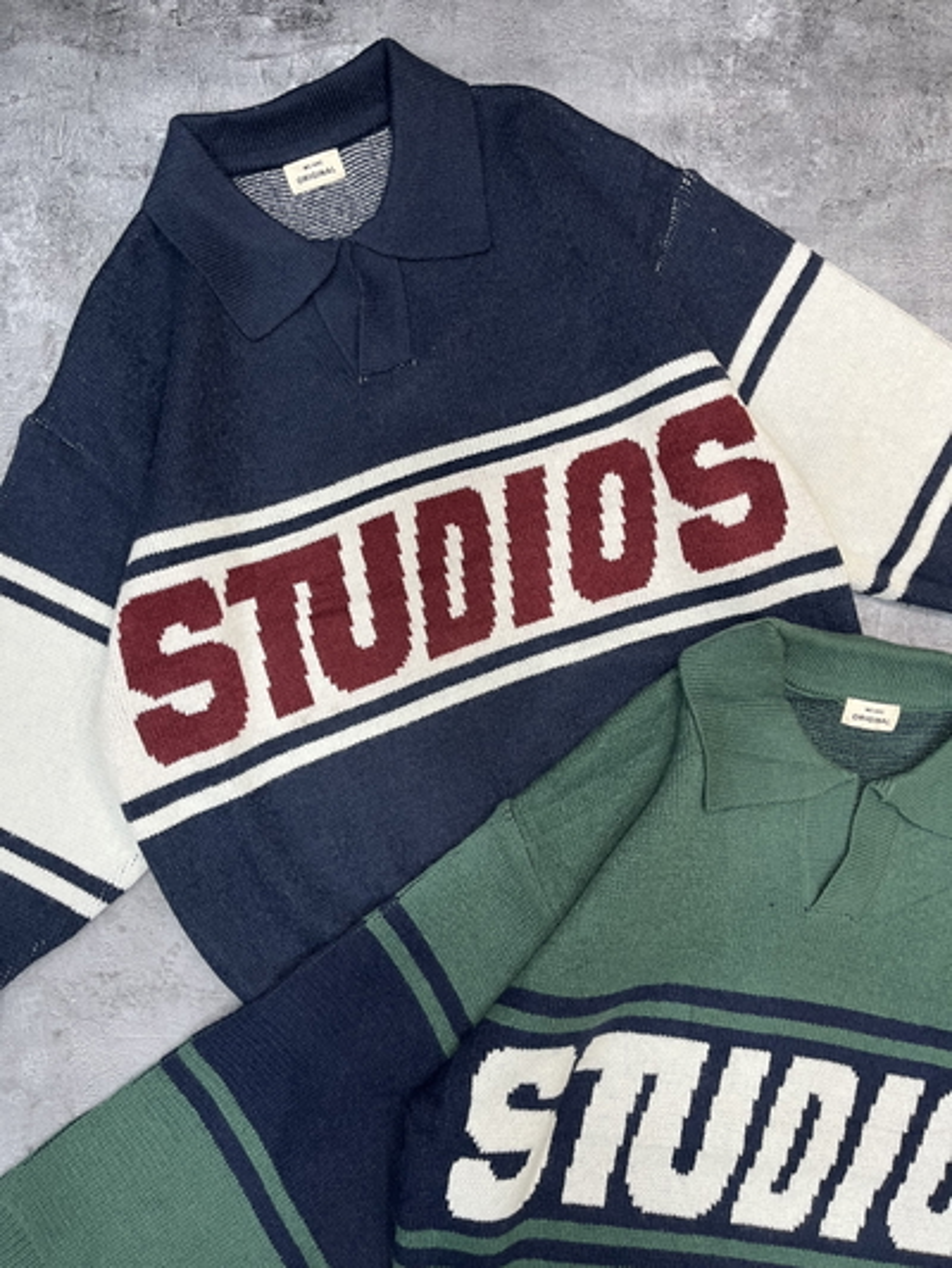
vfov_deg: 67.3
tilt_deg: -86.2
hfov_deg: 53.1
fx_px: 953
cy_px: 634
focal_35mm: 26
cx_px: 476
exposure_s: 1/50
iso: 80
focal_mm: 5.1
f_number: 1.6
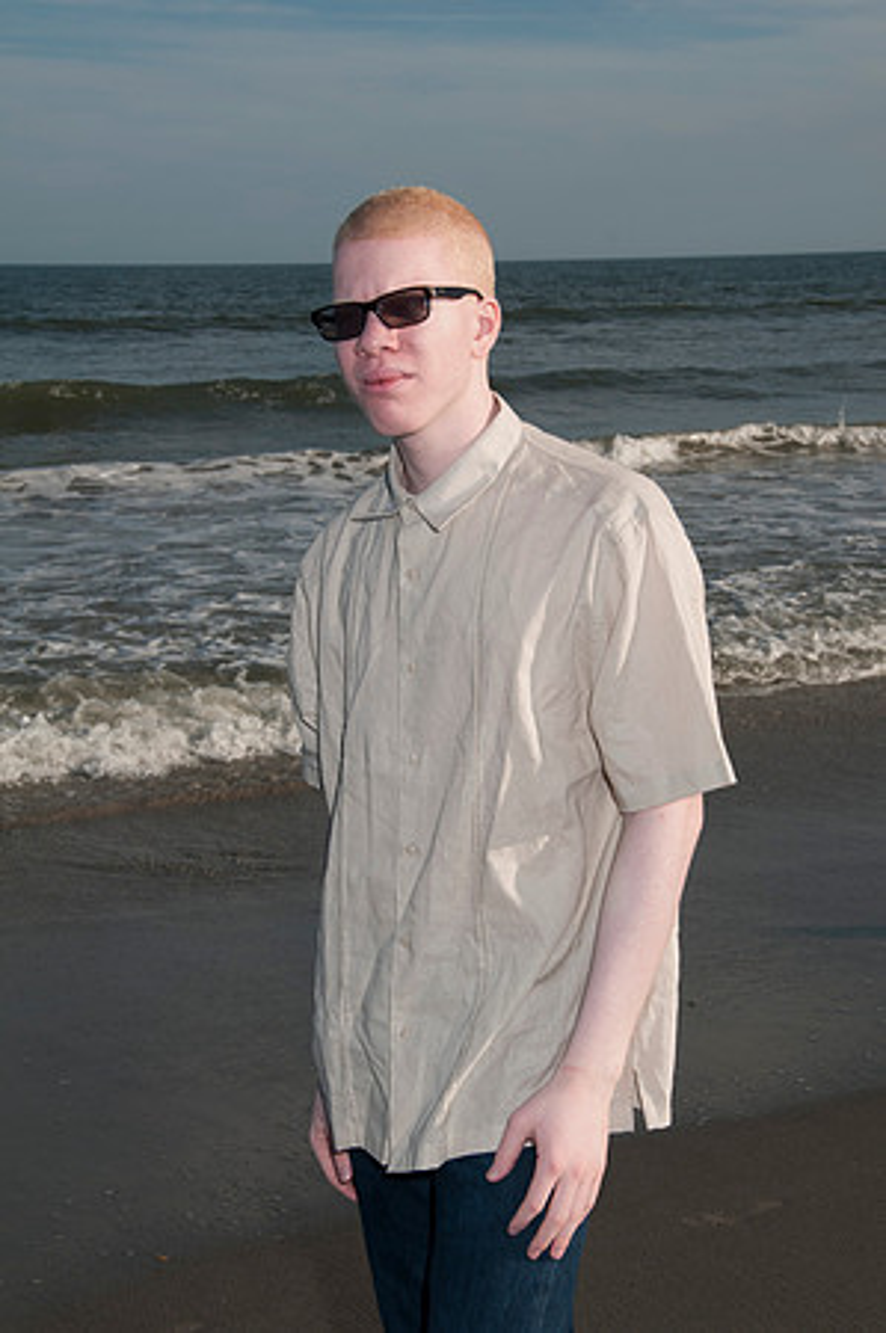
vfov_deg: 29.9
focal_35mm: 68
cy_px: 666
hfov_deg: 20.1
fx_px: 2497
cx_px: 443
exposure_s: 1/250
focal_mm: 45
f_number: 11
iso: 100
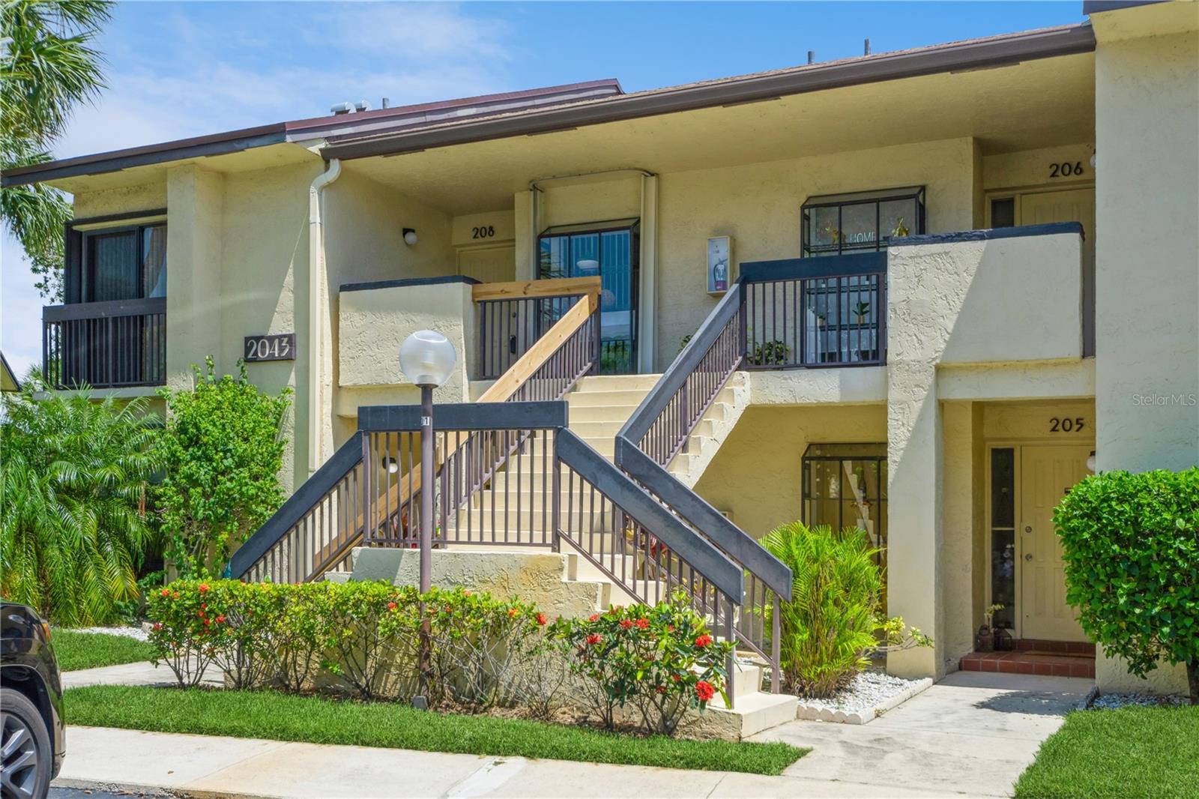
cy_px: 400
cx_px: 600
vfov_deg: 36.9
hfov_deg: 53.1
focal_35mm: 36
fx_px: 1199
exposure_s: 1/320
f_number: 9
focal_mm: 24
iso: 200
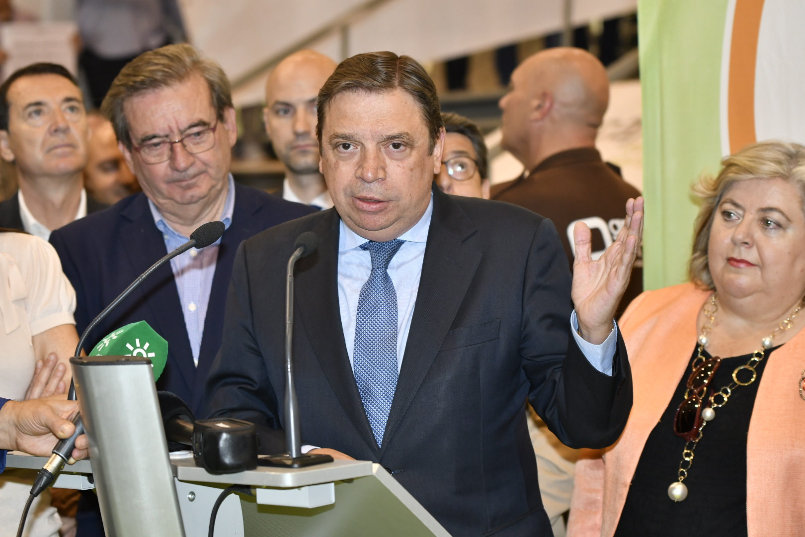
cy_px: 268
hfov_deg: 19.5
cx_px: 402
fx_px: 2348
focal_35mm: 105
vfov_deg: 13.0
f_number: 2.8
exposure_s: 1/160
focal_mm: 70
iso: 640
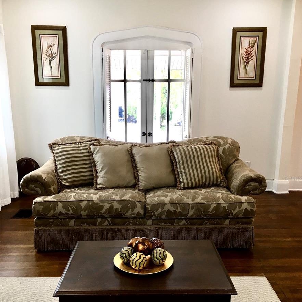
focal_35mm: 35
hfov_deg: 47.2
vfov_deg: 47.0
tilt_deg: -13.4
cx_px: 154
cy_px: 178
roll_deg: +1.5
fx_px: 345
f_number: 2.2
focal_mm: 4.15
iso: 50
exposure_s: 1/30
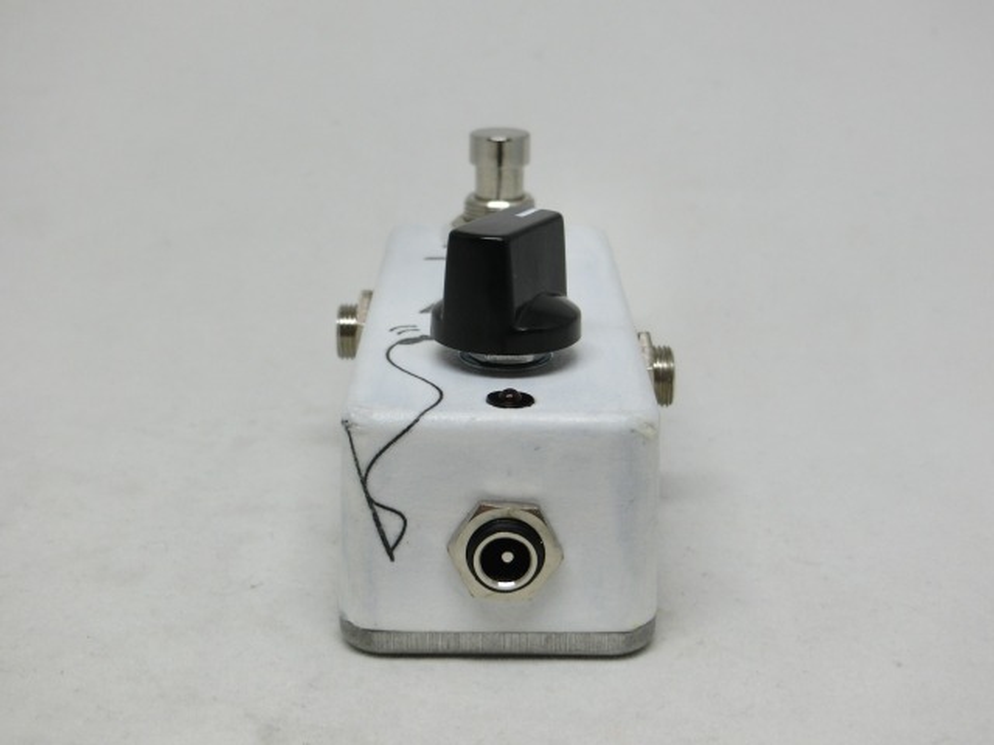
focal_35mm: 52
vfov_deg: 28.0
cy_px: 372
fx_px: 1493
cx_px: 497
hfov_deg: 36.8
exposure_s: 1/125
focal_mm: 9.3
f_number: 4.7
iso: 100
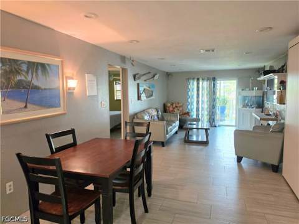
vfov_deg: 58.9
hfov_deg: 73.9
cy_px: 112
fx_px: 199
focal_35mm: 23
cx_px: 150
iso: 320
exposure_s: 1/120
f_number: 1.4
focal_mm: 6.5
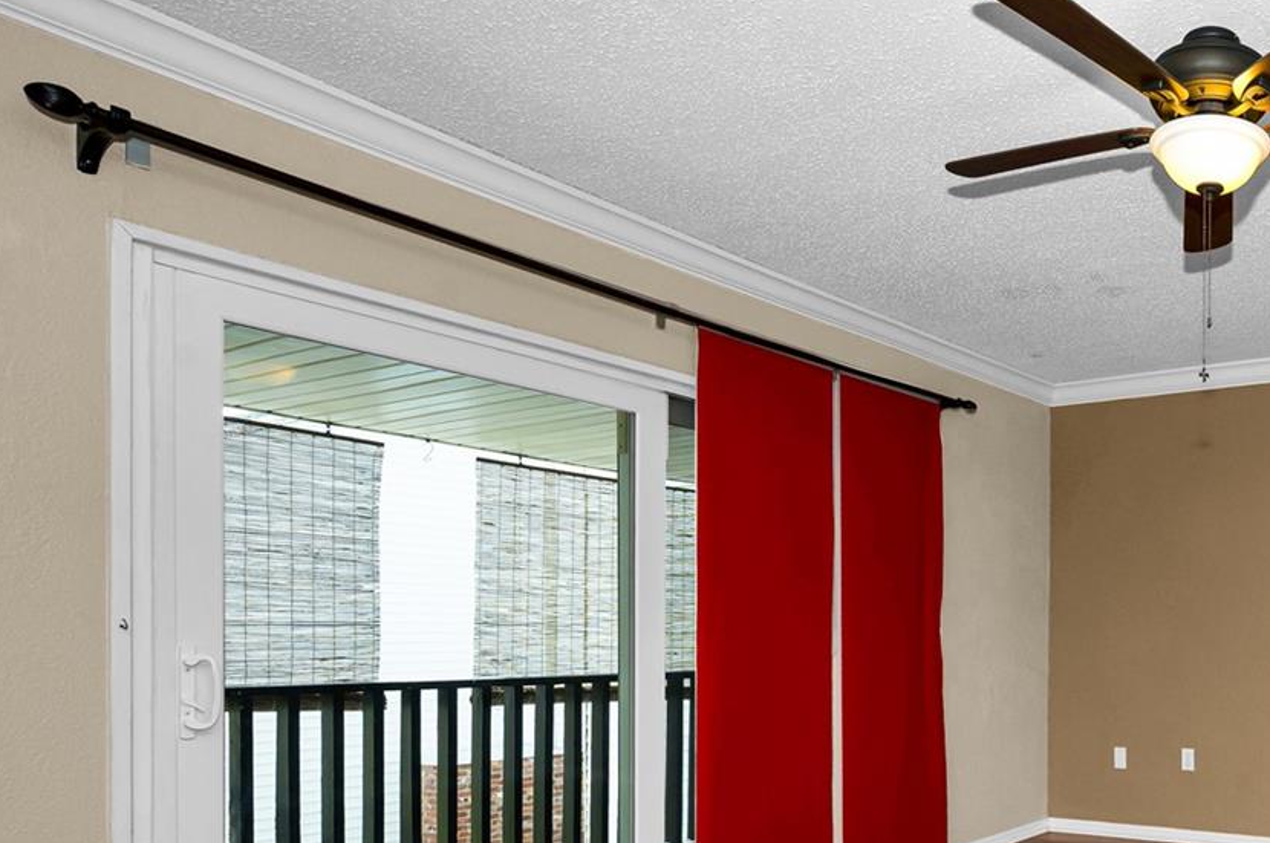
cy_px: 645
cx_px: 1190
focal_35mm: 27
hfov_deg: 56.2
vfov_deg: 45.9
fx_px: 951
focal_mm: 14
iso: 400
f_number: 7.1
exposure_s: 1/200
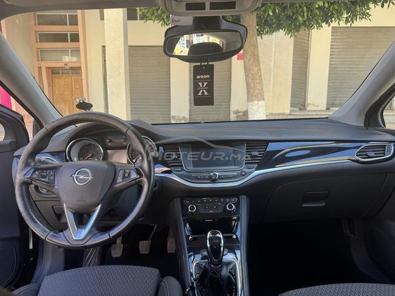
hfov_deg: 71.6
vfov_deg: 56.8
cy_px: 148
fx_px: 274
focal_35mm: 24
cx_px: 198
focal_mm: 6.76
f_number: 1.78
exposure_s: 1/146
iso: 64
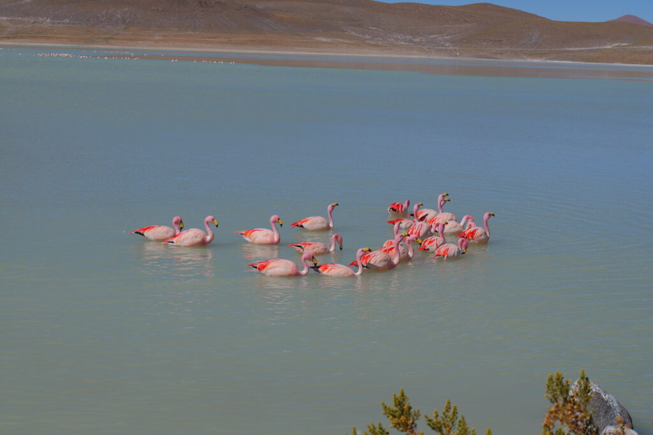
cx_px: 326
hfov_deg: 33.4
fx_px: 1088
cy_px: 218
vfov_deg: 22.6
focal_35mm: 60
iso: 100
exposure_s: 1/500
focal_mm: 60
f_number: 8
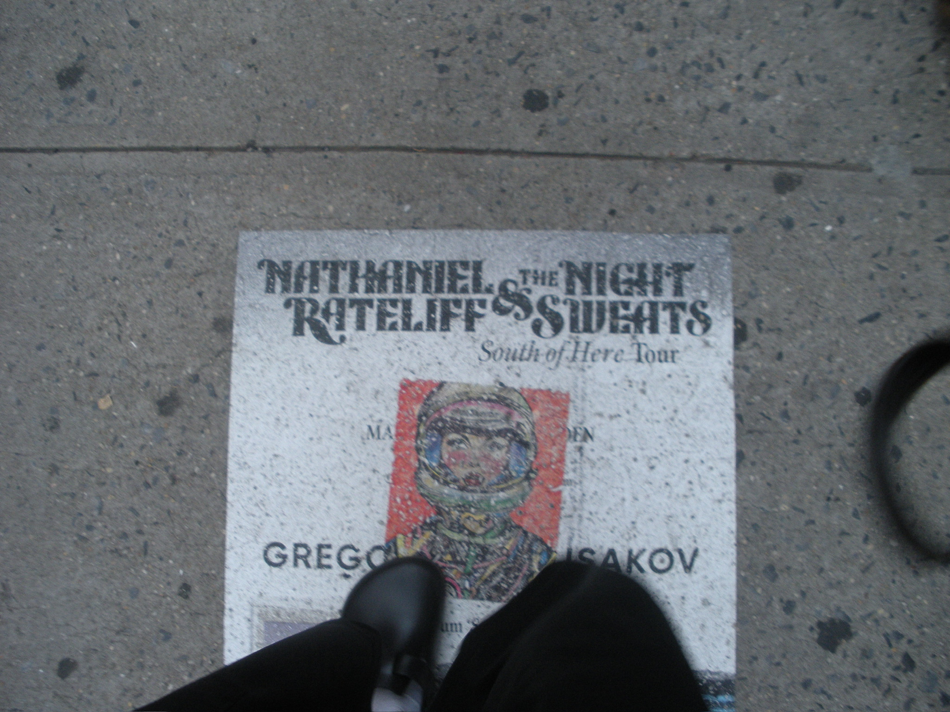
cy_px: 356
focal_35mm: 36
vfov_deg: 39.7
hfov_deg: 51.4
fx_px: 988
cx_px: 475
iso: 176
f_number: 3.5
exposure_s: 1/86
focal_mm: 6.3
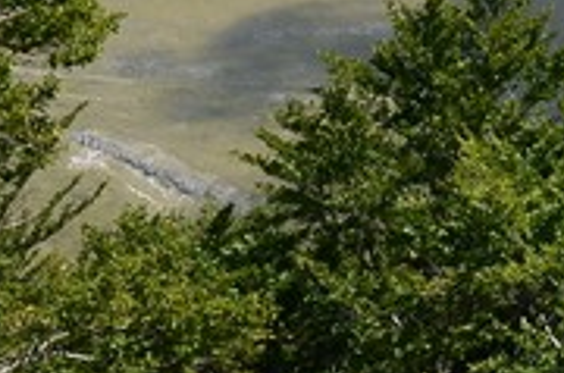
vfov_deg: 4.8
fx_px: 4453
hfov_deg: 7.0
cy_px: 0
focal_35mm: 285
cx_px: 1062
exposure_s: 1/250
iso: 200
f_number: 10
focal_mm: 38
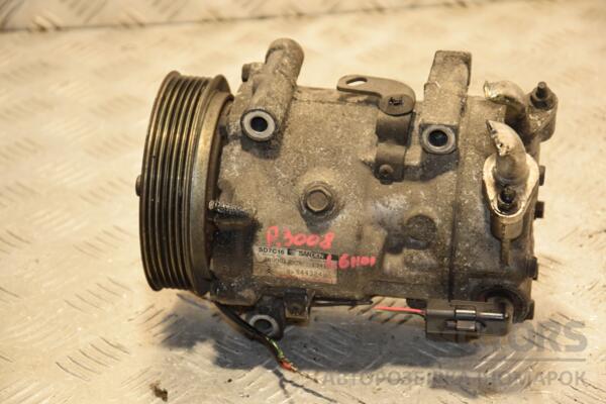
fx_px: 1894
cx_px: 303
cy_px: 202
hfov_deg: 18.2
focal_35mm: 112
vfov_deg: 12.2
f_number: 5.3
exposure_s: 1/100
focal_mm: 75
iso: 800
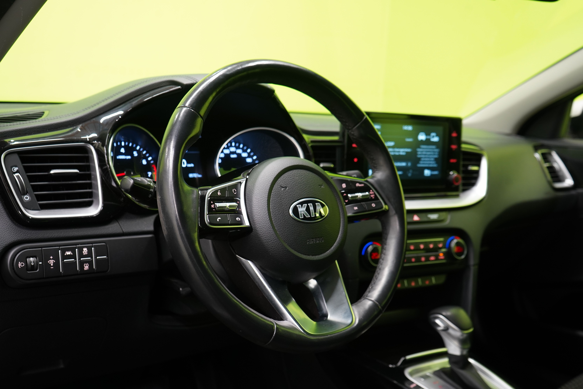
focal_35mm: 34
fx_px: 551
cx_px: 292
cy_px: 194
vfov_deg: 38.9
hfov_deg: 55.8
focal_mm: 34
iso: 1250
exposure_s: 1/20
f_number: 5.6
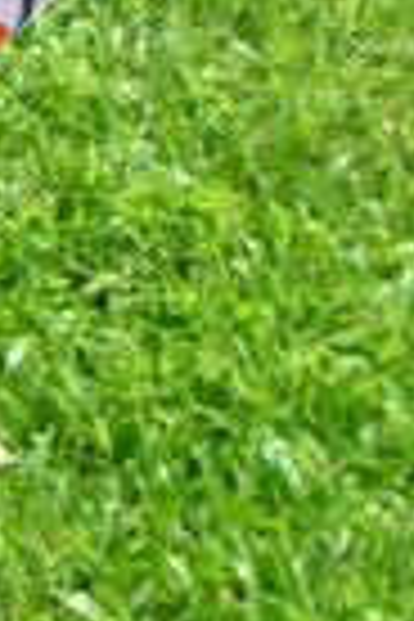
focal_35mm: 150
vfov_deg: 13.6
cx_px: -356
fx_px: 2587
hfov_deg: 8.7
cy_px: 50
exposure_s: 1/320
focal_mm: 5.8
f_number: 4.3
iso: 80
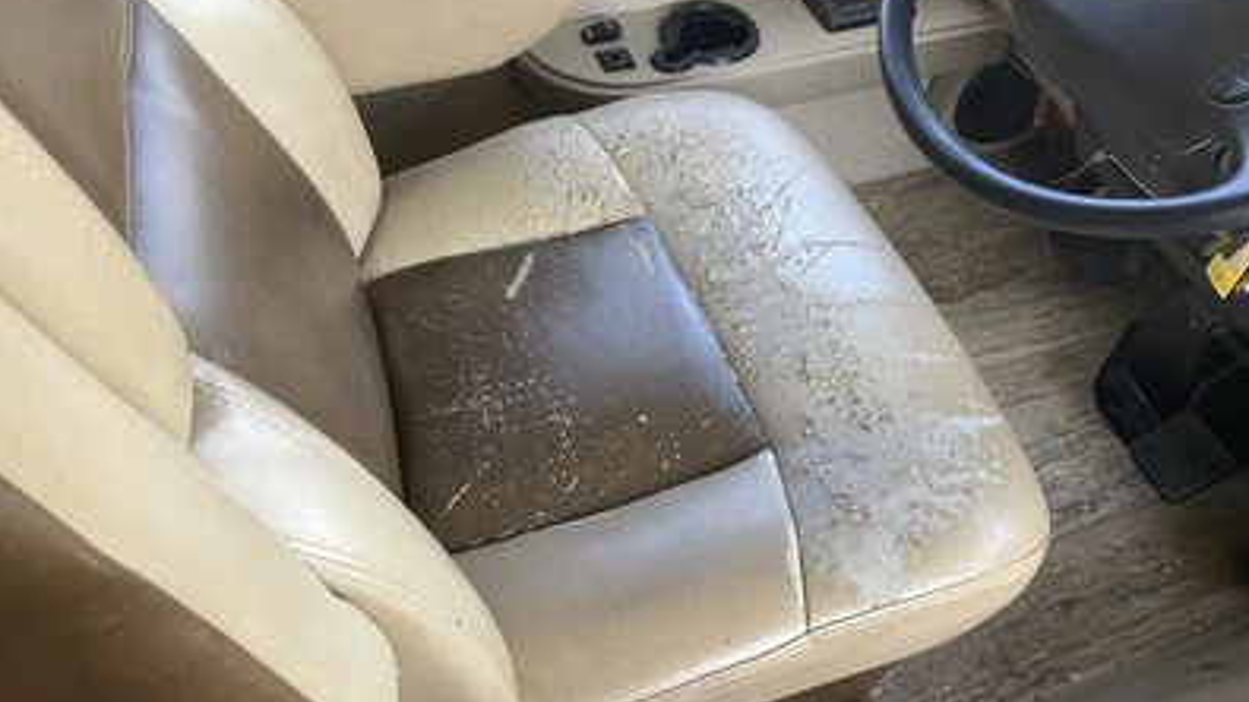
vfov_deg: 36.7
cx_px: 629
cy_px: 351
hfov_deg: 61.0
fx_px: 1060
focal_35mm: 32
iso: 50
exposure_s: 1/122
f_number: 1.8
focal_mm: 3
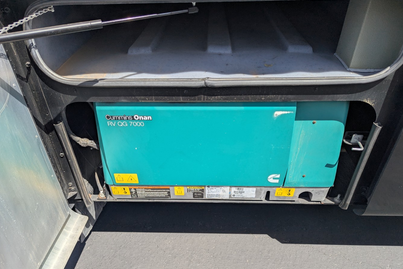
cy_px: 152
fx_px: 291
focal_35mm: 26
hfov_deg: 69.4
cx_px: 196
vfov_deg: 49.4
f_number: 1.85
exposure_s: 1/1984
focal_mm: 6.81
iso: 45
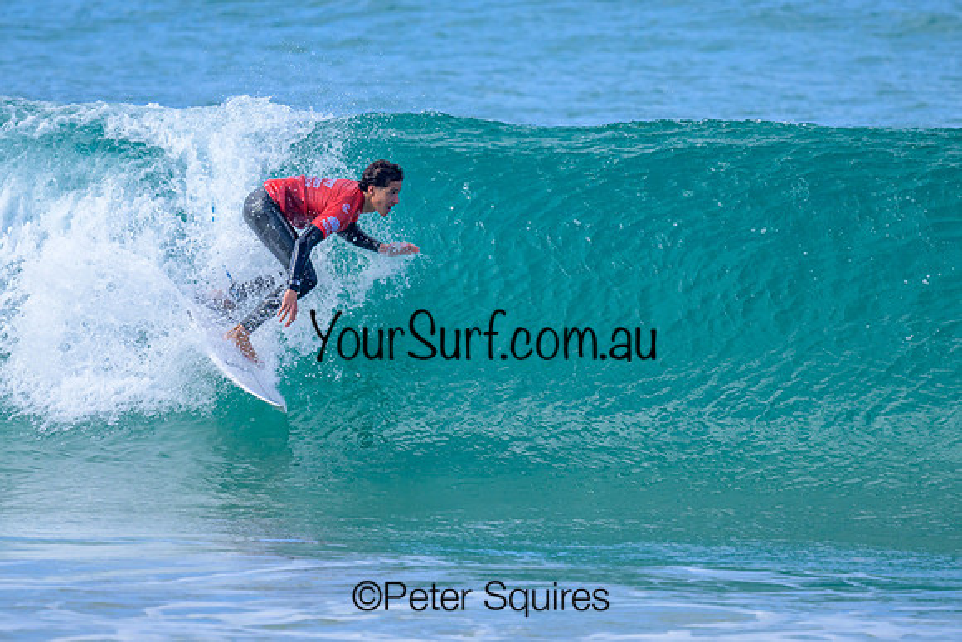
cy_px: 263
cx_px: 475
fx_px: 29357
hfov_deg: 1.9
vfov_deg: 1.3
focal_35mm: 1098
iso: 560
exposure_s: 1/2000
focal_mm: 800
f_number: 6.3
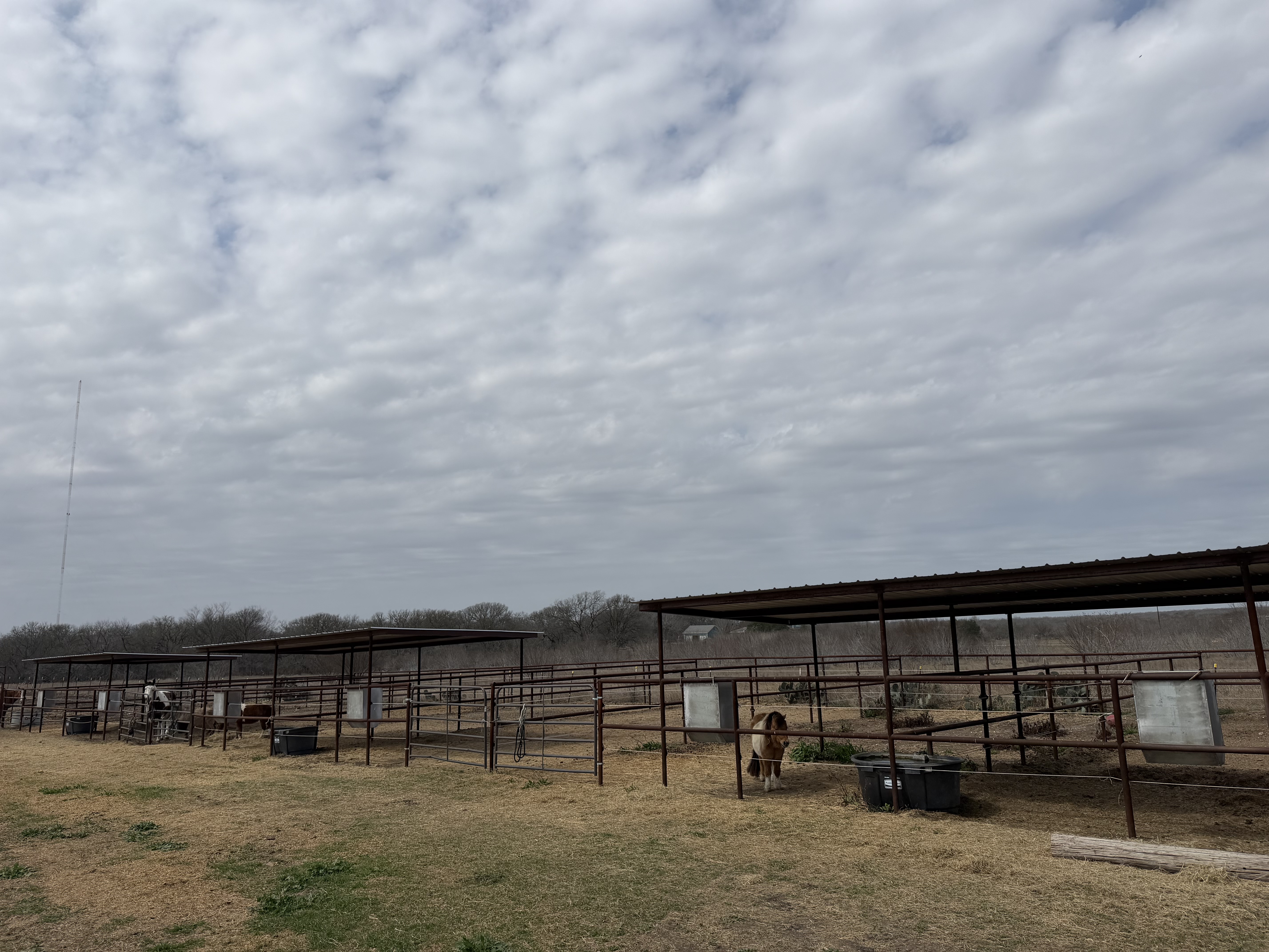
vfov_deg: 56.8
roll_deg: +1.5
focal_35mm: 24
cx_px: 634
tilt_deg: +10.5
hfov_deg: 71.6
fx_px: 880
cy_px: 476
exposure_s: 1/14286
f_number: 1.78
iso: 80
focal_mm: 6.76
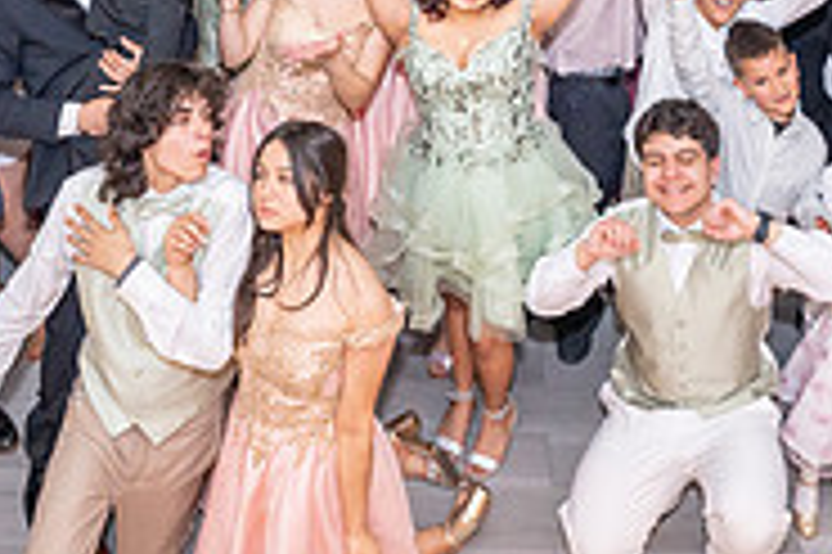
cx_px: 454
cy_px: -191
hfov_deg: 44.5
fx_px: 1016
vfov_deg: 25.6
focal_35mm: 44
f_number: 4
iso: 1250
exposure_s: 1/160
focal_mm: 14
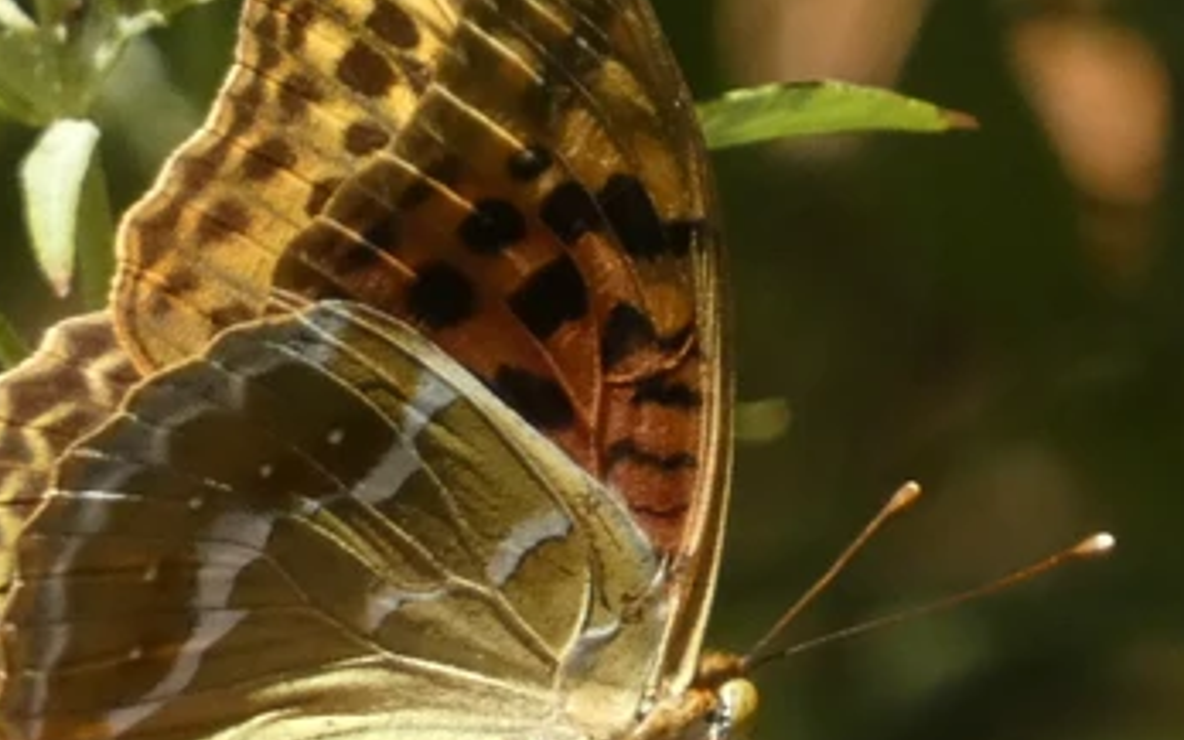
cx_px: 525
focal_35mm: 1007
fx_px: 32499
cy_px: 600
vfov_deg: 1.3
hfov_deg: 2.1
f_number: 5.6
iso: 320
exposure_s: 1/320
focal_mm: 92.3
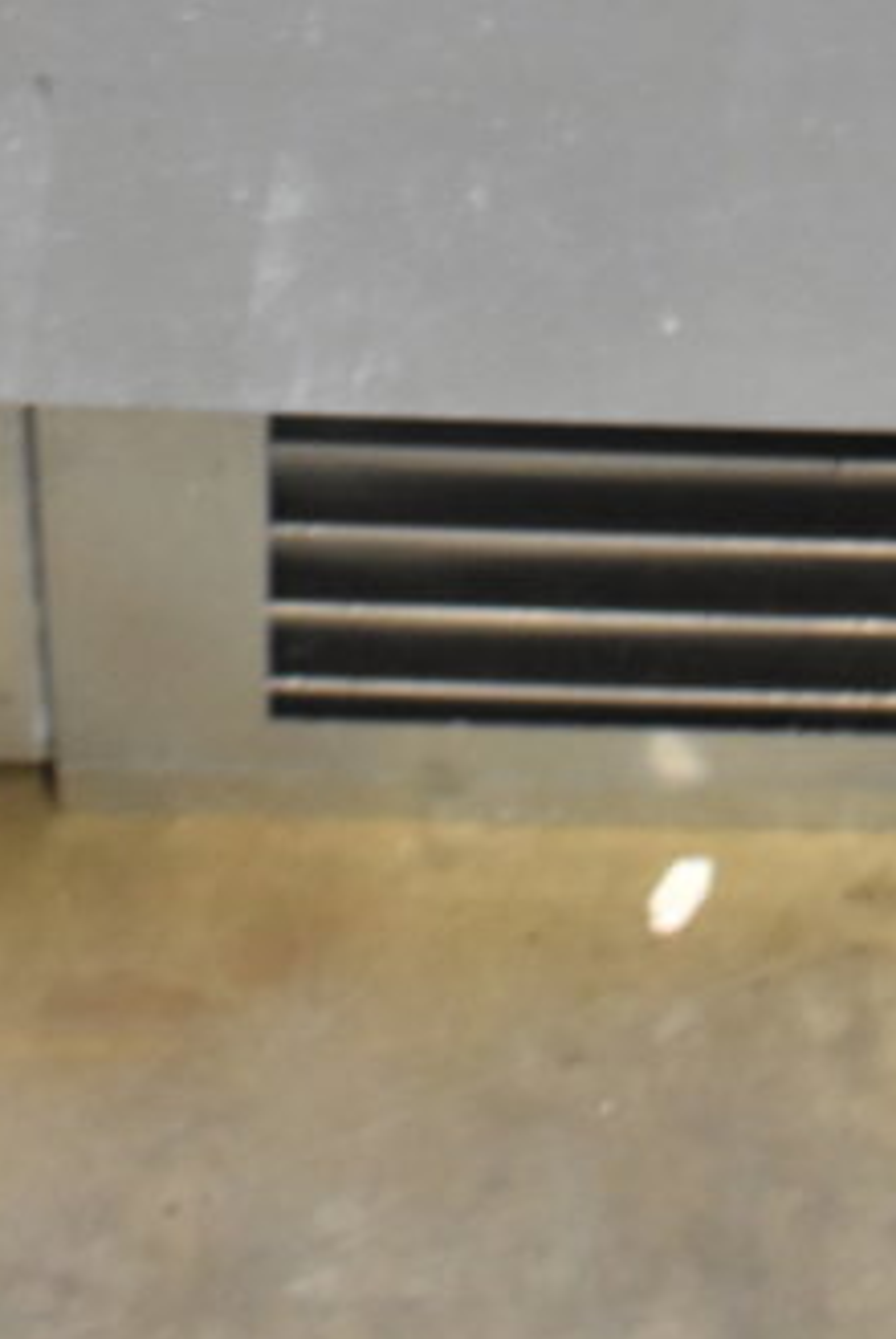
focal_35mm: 100
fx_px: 3725
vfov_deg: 18.8
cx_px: 709
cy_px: -429
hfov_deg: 13.6
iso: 2200
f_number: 4
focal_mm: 24
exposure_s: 1/40
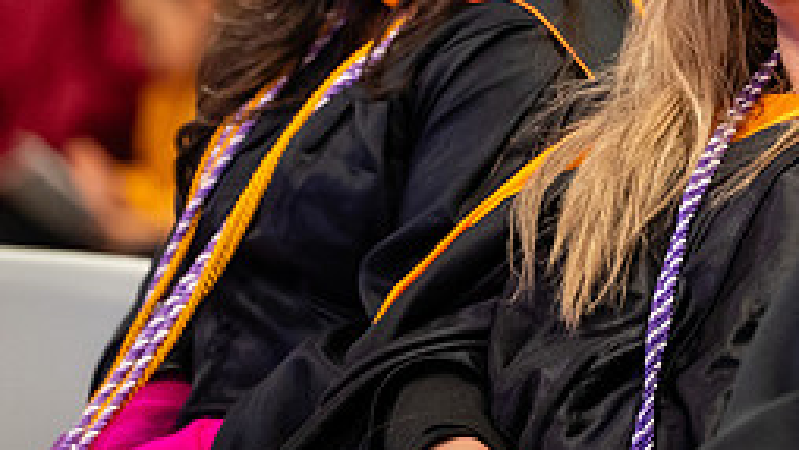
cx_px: 837
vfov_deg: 2.8
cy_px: -28
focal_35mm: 430
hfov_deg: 5.0
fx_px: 9112
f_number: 2.8
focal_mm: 180
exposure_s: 1/160
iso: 3200
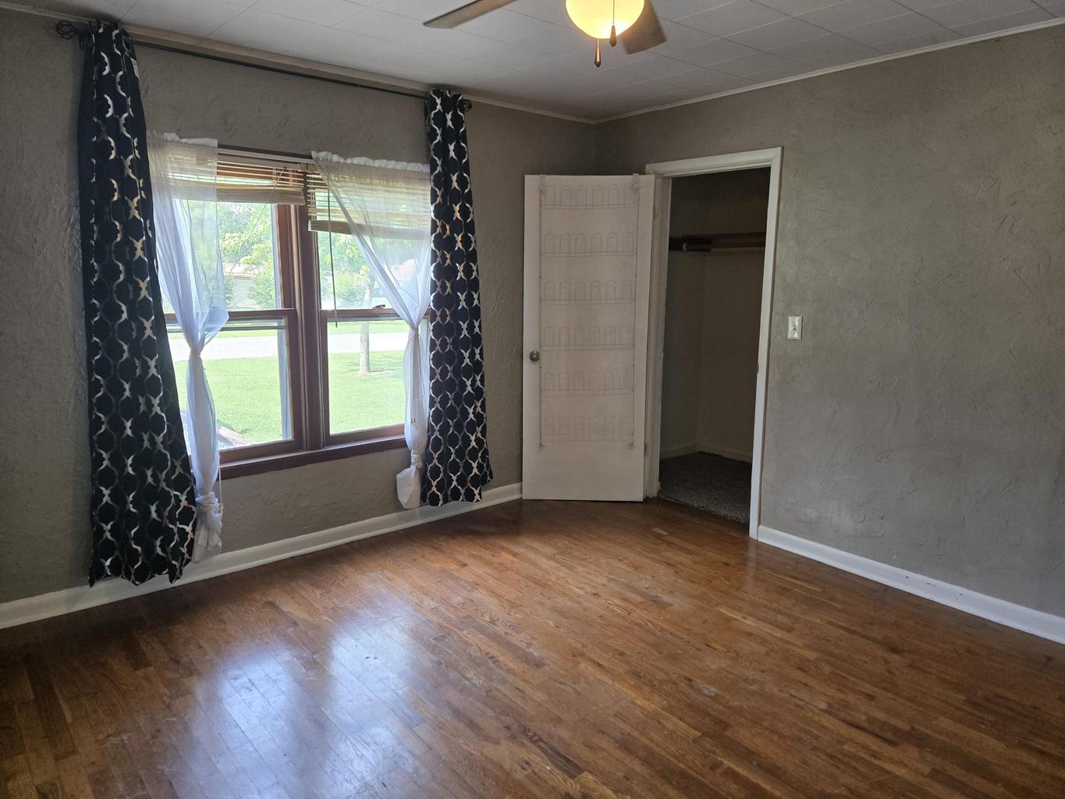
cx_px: 532
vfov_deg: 58.9
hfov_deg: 73.9
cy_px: 400
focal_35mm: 23
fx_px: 708
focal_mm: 5.4
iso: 160
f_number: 1.8
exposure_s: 1/120
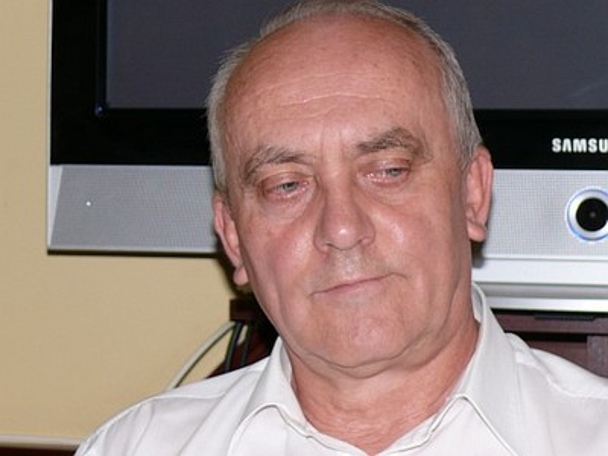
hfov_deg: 14.9
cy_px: 228
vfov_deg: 11.2
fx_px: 2318
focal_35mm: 132
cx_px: 304
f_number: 3.2
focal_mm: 15.6
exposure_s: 1/30
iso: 100
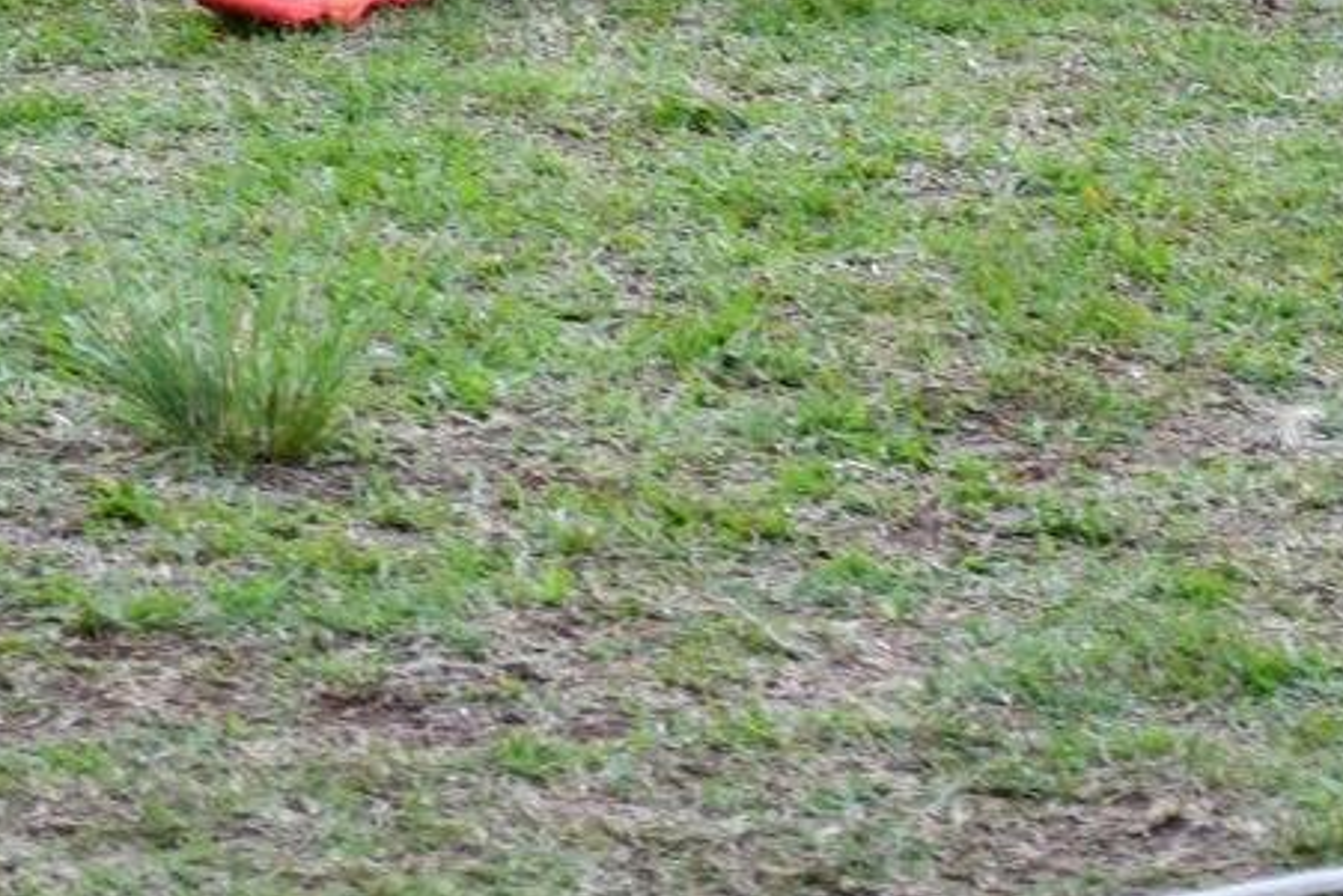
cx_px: 226
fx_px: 14292
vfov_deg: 3.6
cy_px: -575
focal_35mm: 383
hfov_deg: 5.4
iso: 360
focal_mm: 60
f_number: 5.6
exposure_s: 1/250
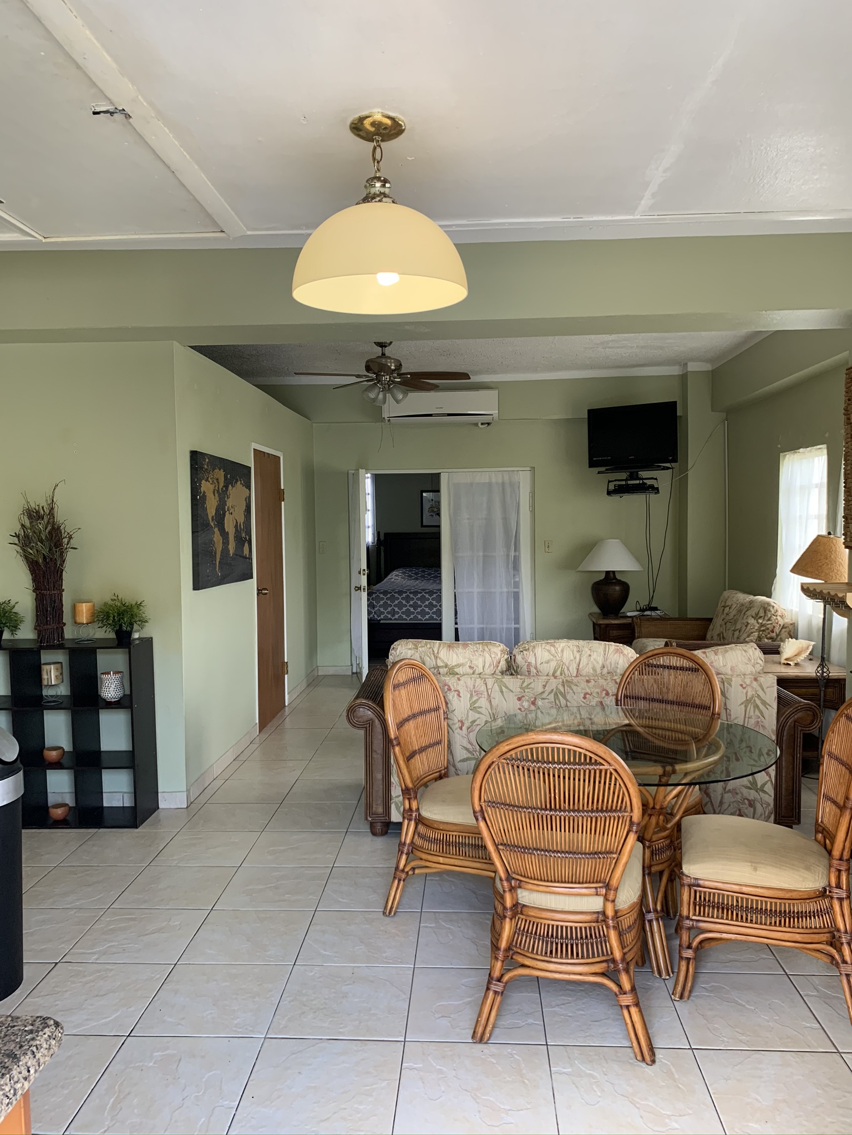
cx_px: 426
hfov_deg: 53.1
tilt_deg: -2.2
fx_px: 853
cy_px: 568
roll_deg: +0.8
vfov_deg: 67.3
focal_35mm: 26
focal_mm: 4.25
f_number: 1.8
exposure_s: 1/77
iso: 100
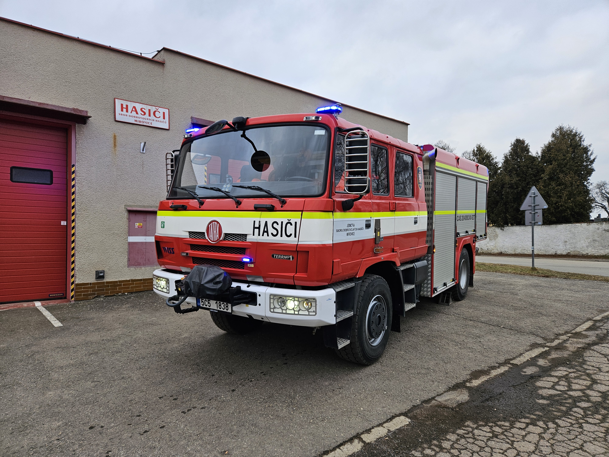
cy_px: 228
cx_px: 304
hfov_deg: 73.9
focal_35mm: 23
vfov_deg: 58.9
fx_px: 405
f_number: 1.8
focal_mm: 5.4
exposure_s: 1/190
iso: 64
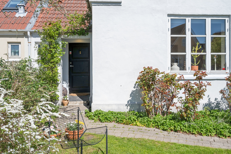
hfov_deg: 61.9
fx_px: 192
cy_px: 77
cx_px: 116
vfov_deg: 43.6
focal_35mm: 30
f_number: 6.3
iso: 400
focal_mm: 30
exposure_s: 1/1600
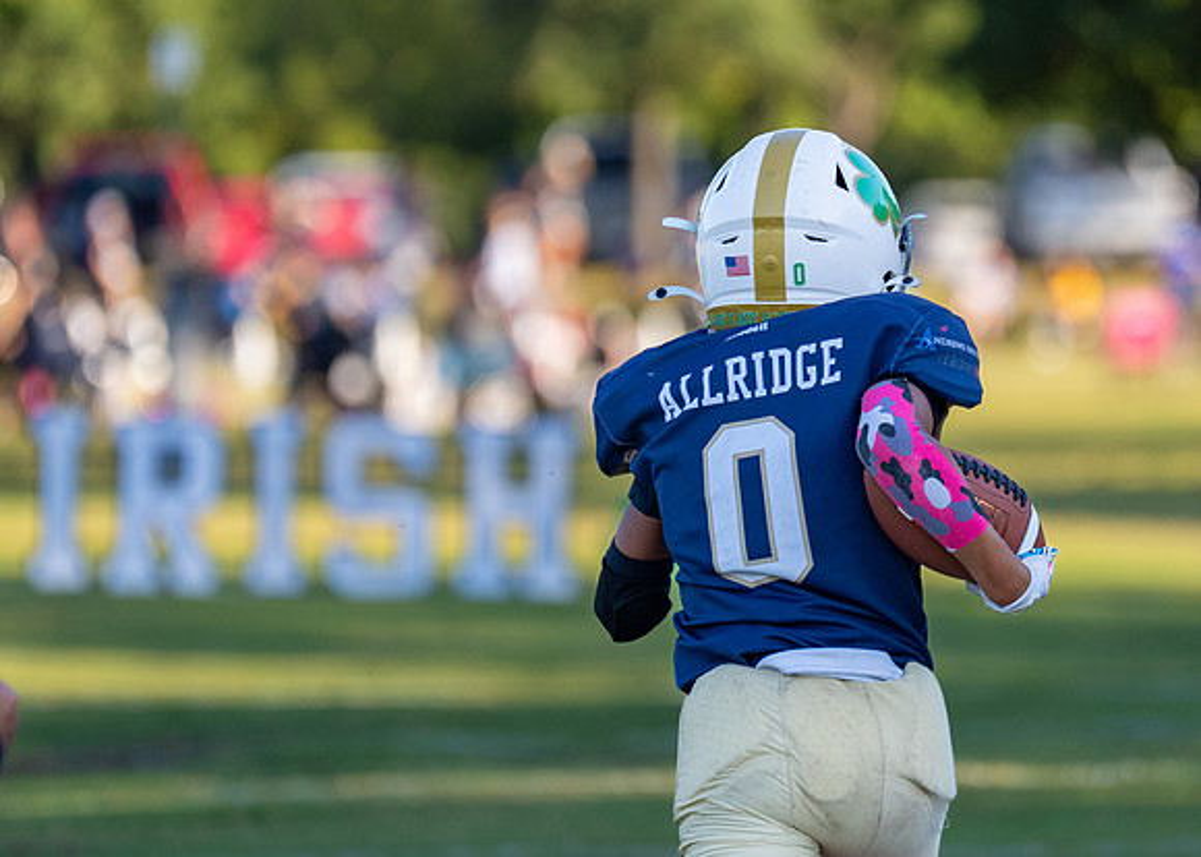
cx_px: 800
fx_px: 15645
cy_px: 396
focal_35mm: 459
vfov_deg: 3.1
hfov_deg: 4.4
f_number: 2.8
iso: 200
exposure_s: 1/2000
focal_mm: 197
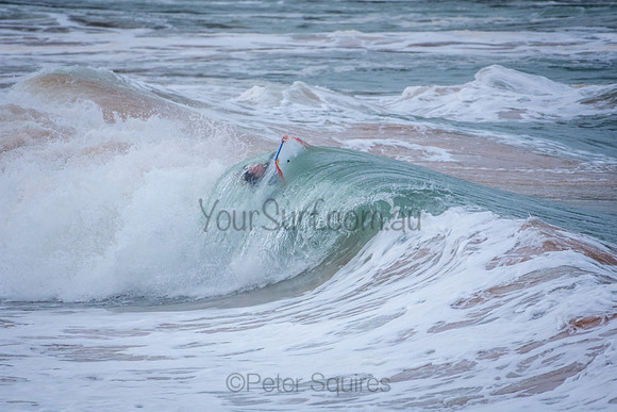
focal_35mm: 750
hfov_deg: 2.7
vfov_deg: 1.8
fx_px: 12857
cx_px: 308
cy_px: 206
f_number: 5.6
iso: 450
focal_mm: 500
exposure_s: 1/1000
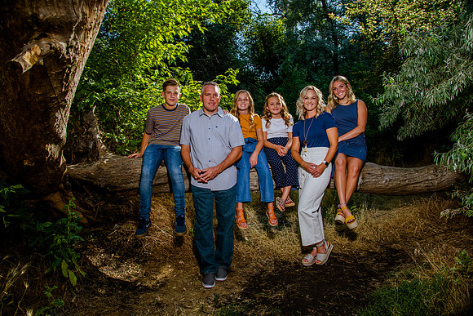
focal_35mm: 24
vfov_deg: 53.2
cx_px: 236
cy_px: 158
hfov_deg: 73.7
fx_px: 315
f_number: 5.6
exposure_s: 1/320
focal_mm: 24
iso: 200
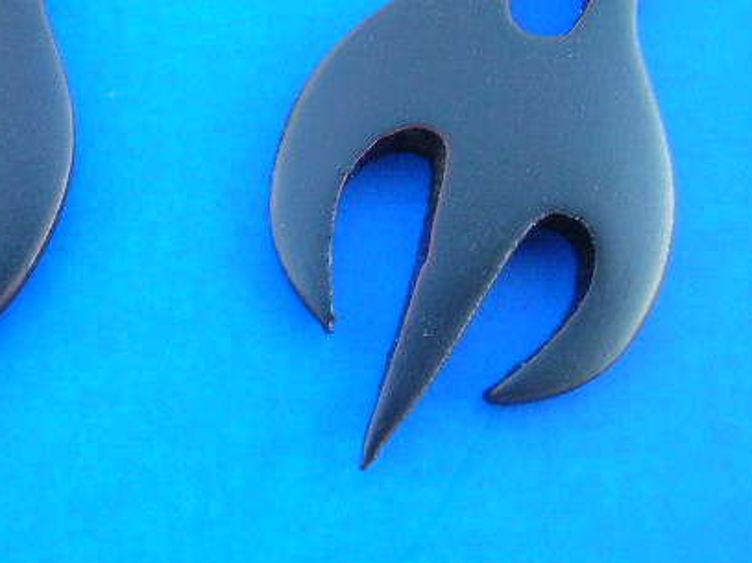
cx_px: 187
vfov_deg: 26.5
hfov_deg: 34.2
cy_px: 207
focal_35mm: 55
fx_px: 1194
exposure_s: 1/30.7
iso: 50
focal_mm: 5.8
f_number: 2.8
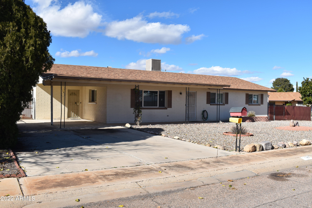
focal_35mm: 34
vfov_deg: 38.4
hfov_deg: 55.1
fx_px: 299
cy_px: 104
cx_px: 156
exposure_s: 1/320
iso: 100
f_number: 9
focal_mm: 23
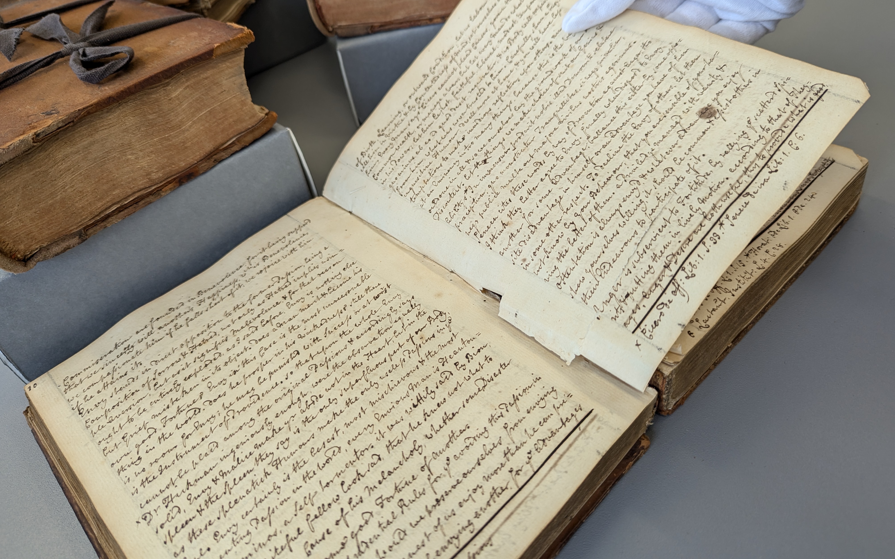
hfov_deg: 70.4
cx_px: 456
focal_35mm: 26
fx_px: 634
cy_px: 236
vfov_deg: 47.4
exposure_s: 1/139
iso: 56
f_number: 1.85
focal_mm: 6.81
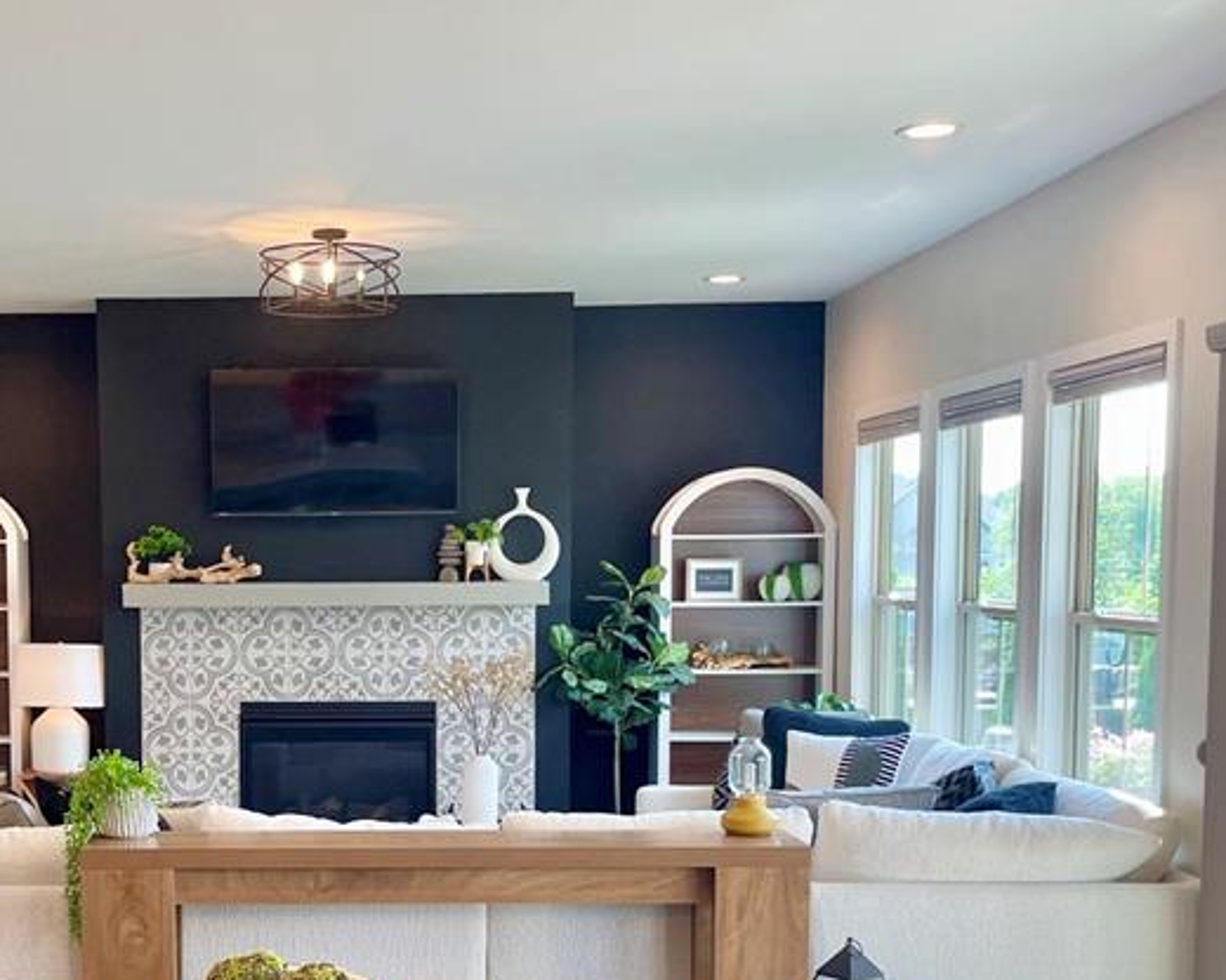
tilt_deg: -3.2
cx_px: 295
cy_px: 748
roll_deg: +1.4
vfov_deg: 29.7
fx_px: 1814
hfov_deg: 36.4
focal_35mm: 50
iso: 50
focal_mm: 4.2
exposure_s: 1/120
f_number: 1.6
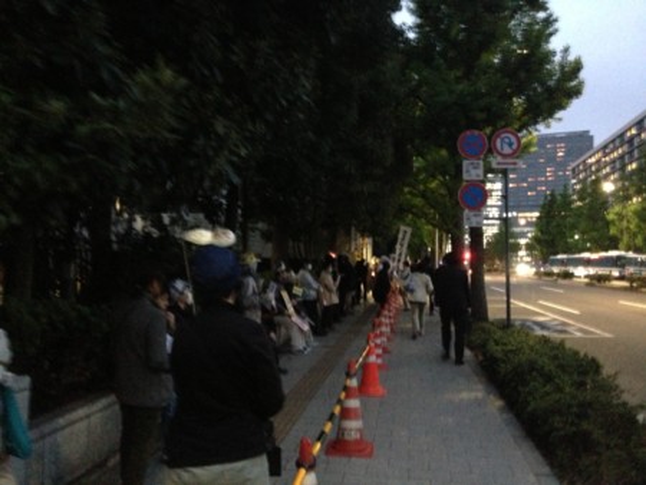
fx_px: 616
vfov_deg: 43.0
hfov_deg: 55.3
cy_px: 242
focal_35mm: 33
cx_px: 323
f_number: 2.4
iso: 800
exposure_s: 1/15
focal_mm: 4.13
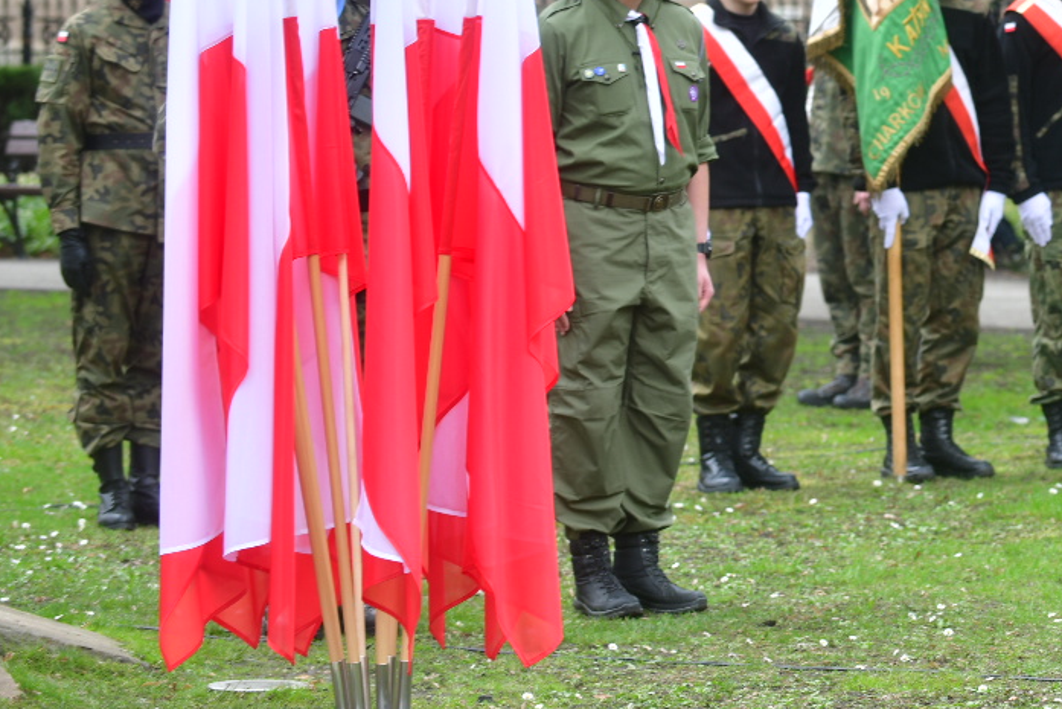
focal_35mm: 237
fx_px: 6992
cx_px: 1192
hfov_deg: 8.6
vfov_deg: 5.8
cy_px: 95
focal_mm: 102
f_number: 4.5
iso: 100
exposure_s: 1/100
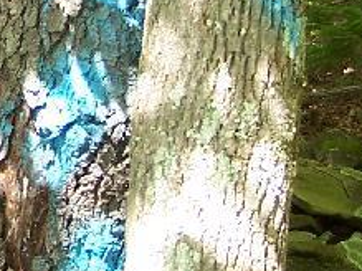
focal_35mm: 178
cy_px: -21
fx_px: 1860
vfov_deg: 8.3
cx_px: -142
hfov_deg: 10.8
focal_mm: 6.3
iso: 80
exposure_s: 1/80
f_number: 2.8
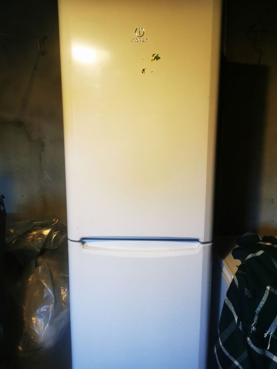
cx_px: 138
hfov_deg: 51.4
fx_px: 288
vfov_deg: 65.3
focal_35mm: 27
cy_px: 184
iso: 320
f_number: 1.8
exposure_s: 1/50
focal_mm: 5.58
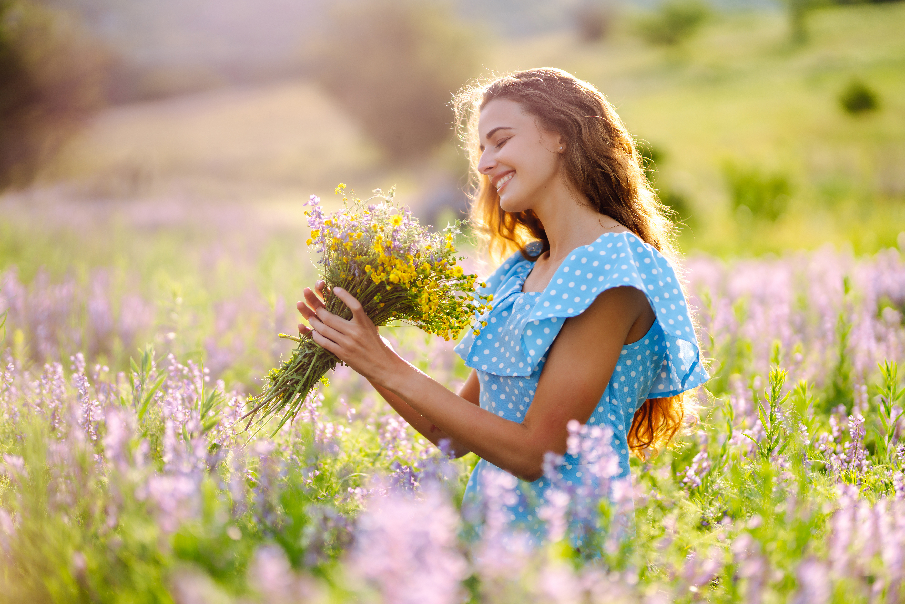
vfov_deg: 16.1
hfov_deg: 23.9
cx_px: 452
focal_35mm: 85
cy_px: 302
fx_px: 2137
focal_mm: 85
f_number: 1.4
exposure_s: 1/2000
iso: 100
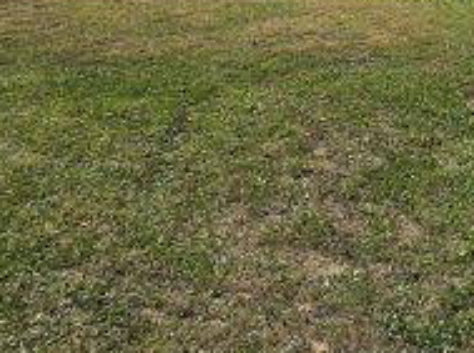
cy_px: -168
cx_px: 631
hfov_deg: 31.1
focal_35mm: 46
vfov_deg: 24.7
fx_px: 629
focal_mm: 2.2
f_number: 2.2
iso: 50
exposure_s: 1/3042
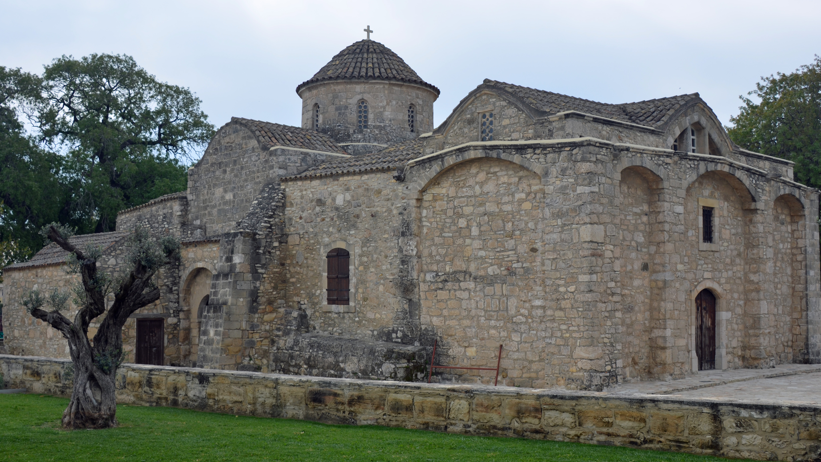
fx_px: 958
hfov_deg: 46.4
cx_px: 411
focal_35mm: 44
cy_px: 214
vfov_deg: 27.1
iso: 110
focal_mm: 28
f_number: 8
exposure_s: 1/250
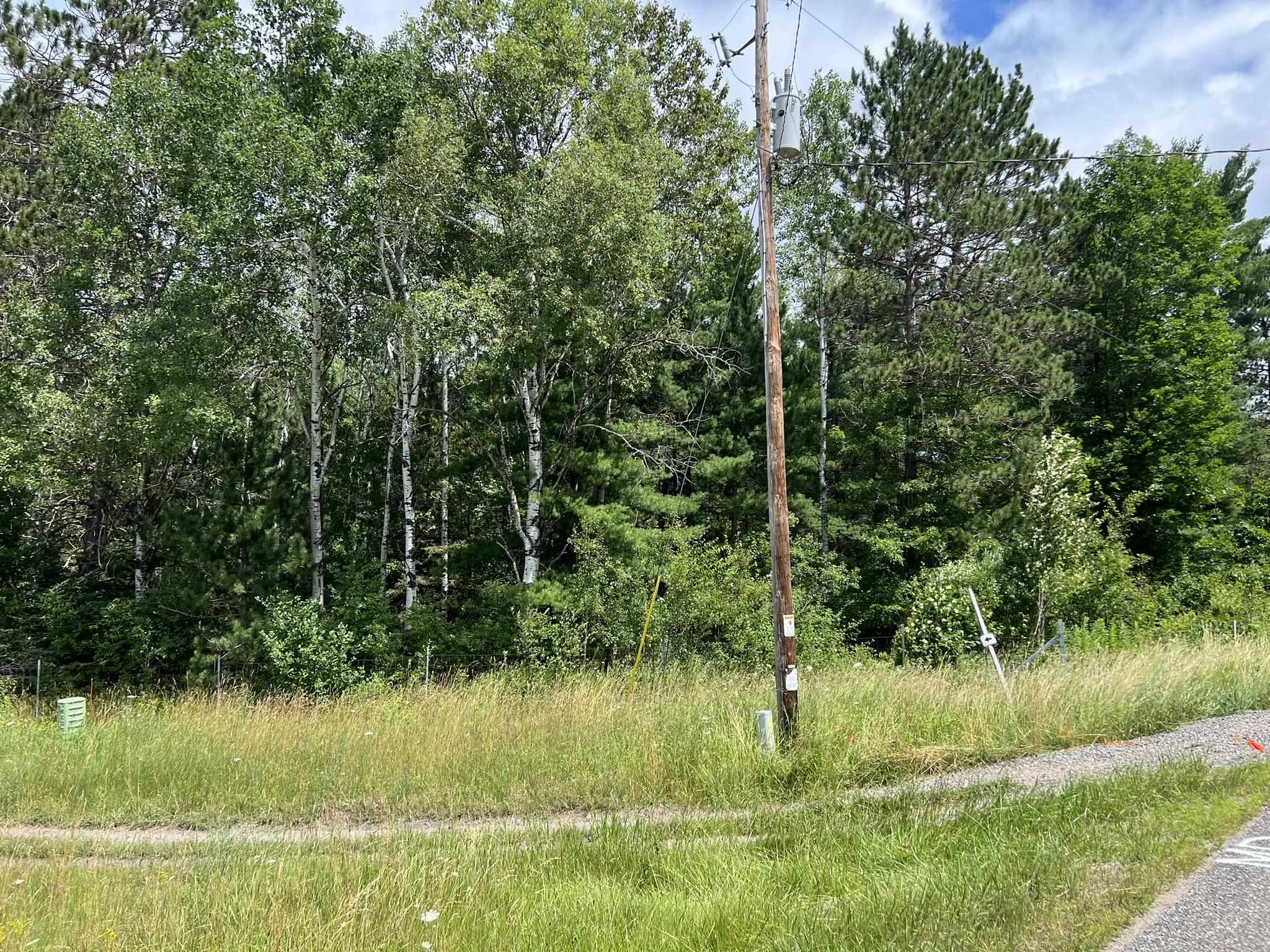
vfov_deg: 53.1
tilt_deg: +5.6
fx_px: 954
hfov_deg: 67.3
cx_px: 635
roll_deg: +0.7
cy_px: 476
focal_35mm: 26
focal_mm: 5.7
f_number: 1.5
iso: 50
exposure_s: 1/1901
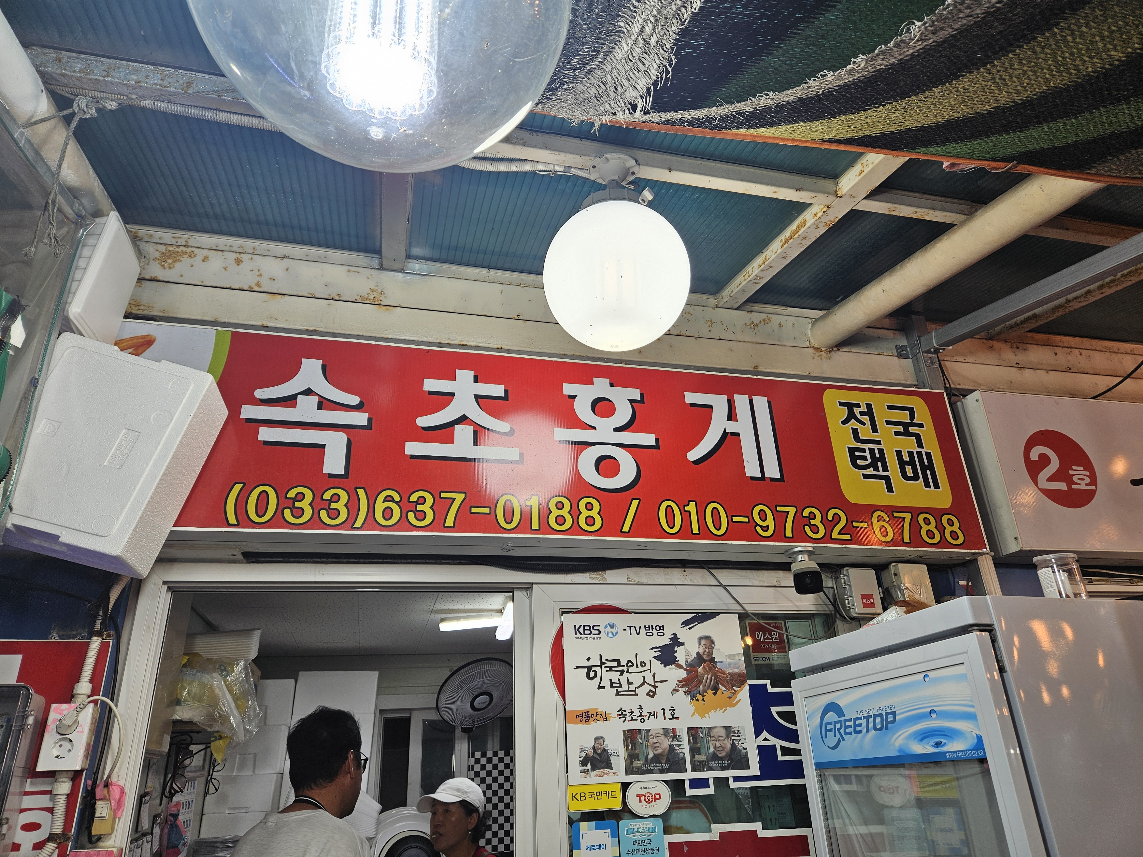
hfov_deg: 73.9
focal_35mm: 23
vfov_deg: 58.9
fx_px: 759
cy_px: 428
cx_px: 572
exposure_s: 1/120
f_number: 1.8
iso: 25
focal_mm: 5.4
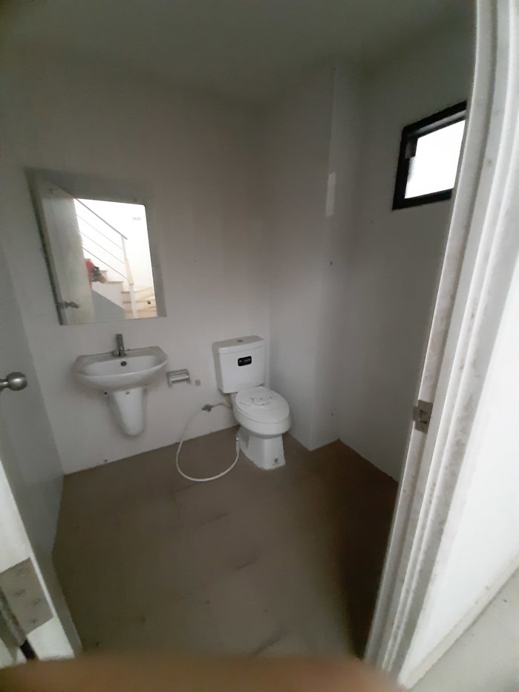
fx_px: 260
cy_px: 346
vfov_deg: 106.2
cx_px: 260
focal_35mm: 13
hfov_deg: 89.9
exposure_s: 1/10
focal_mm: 1.42
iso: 800
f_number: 2.2
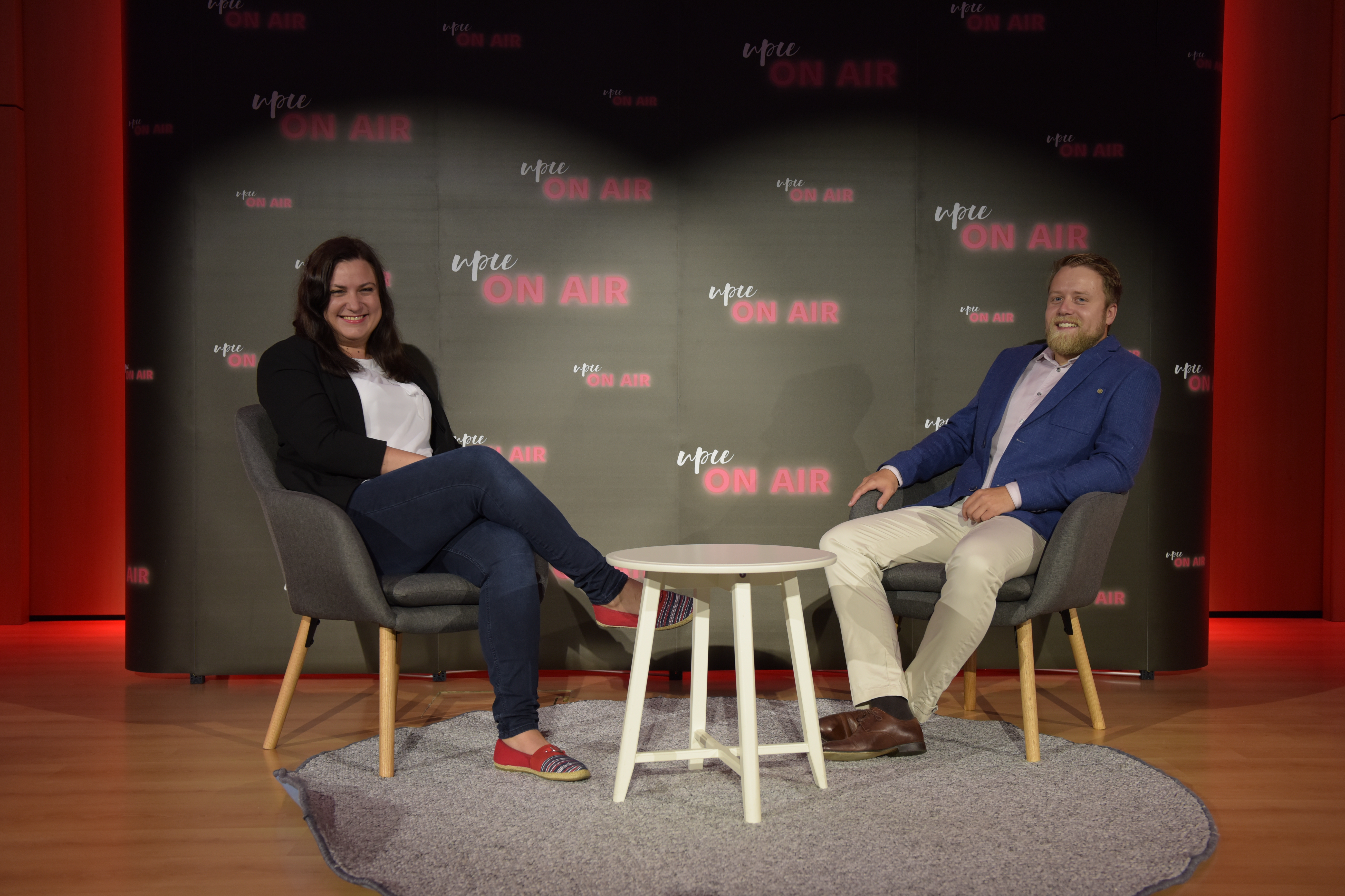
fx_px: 1420
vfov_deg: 35.1
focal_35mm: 38
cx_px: 672
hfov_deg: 50.7
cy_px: 448
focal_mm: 38
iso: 640
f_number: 4
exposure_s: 1/100
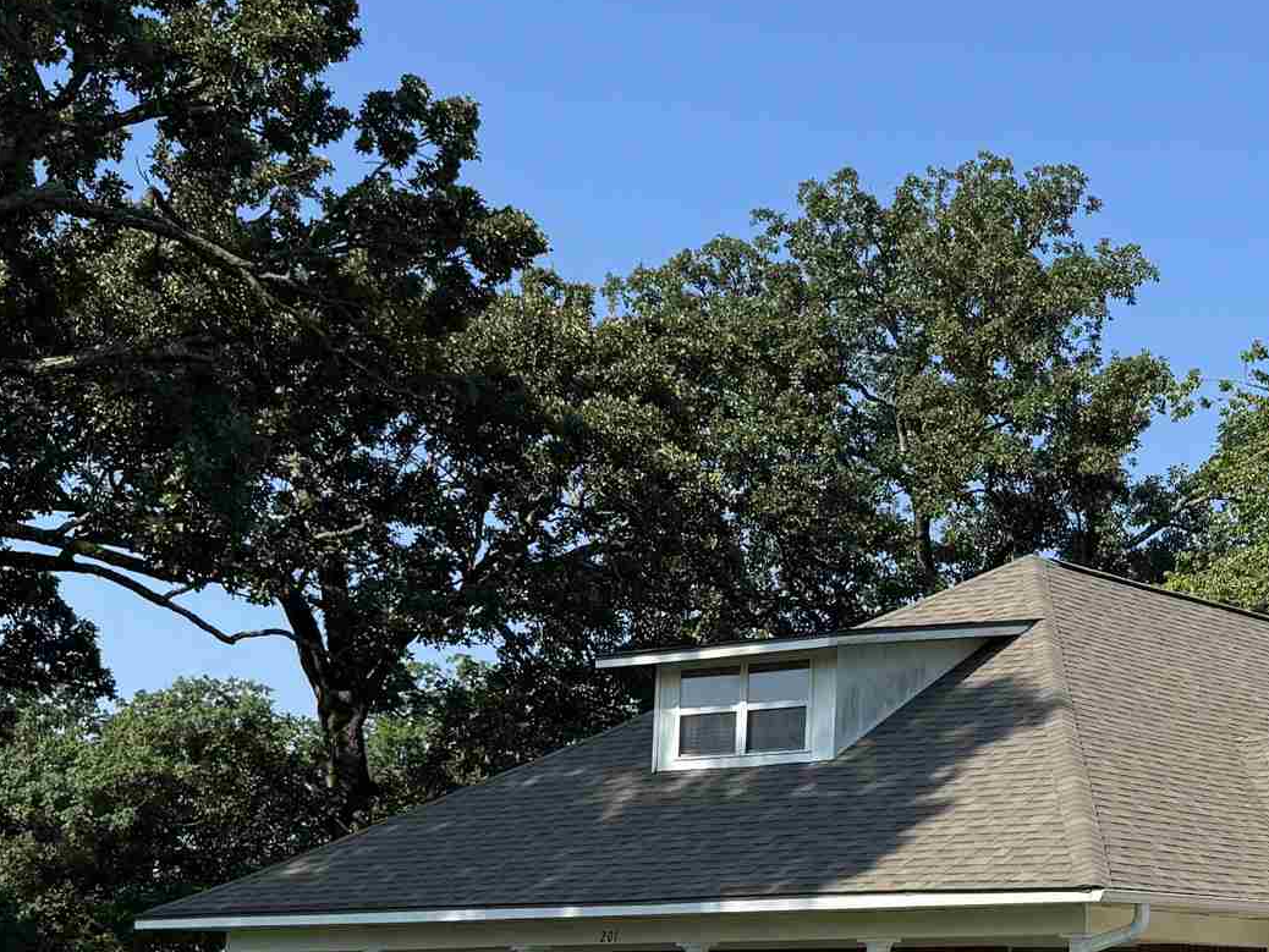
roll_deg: -1.2
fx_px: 2603
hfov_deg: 25.8
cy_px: 766
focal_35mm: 71
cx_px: 1307
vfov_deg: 20.5
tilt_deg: +4.8
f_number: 1.78
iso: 80
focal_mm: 6.76
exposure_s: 1/2833
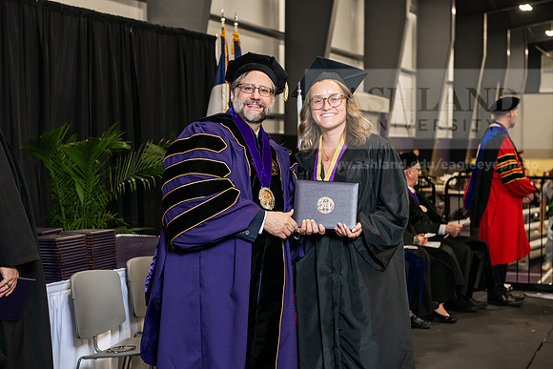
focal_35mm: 70
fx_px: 1075
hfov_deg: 28.8
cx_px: 276
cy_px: 184
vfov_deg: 19.5
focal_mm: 70
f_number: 5
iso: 2500
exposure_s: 1/200
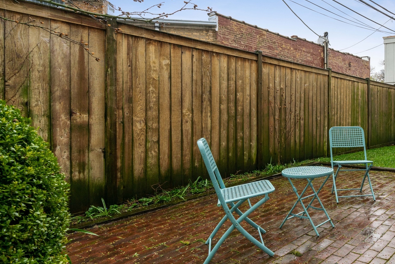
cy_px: 109
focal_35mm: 27
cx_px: 333
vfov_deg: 47.8
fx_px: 296
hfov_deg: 60.2
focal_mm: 16
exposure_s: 1/60
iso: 320
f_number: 8
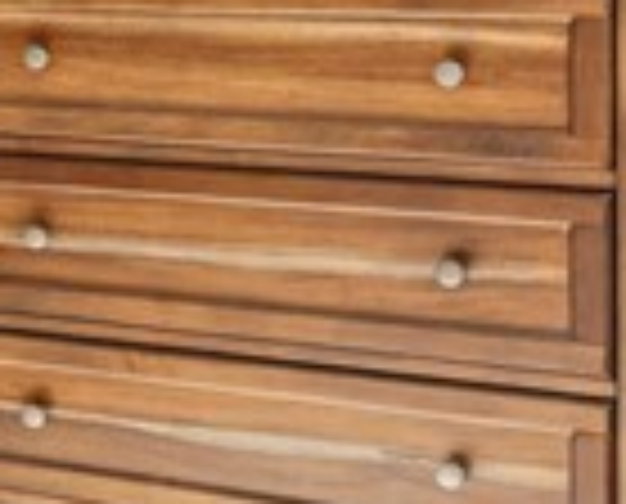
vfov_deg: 13.1
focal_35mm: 117
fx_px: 2174
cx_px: -939
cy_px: 61
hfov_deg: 12.4
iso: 2000
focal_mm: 16
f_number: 9
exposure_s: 1/160
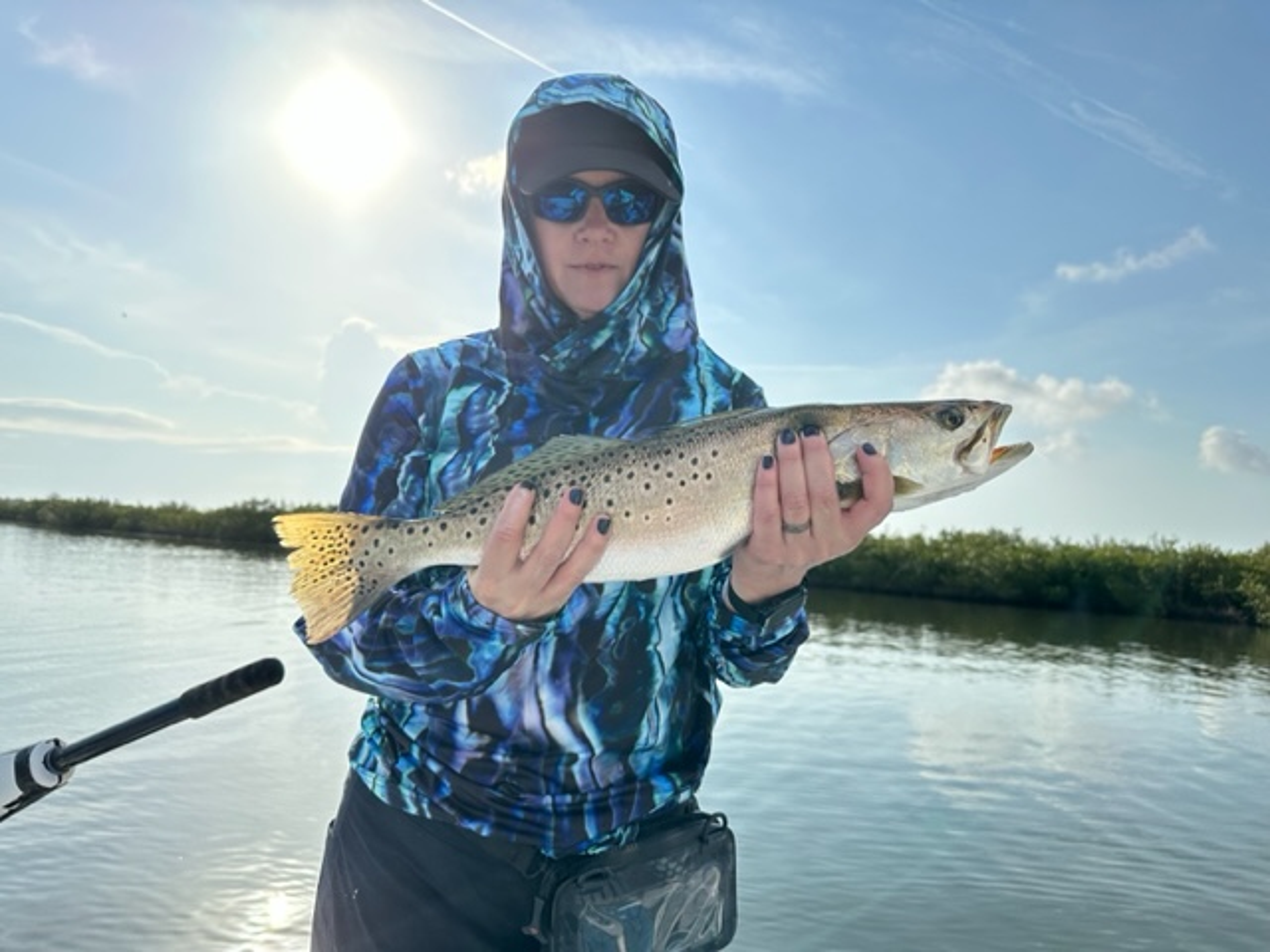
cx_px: 635
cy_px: 476
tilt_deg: +4.1
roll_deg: -3.2
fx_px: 881
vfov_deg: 56.8
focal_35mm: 24
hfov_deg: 71.6
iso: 80
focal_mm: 6.86
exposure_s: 1/7576
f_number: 1.78
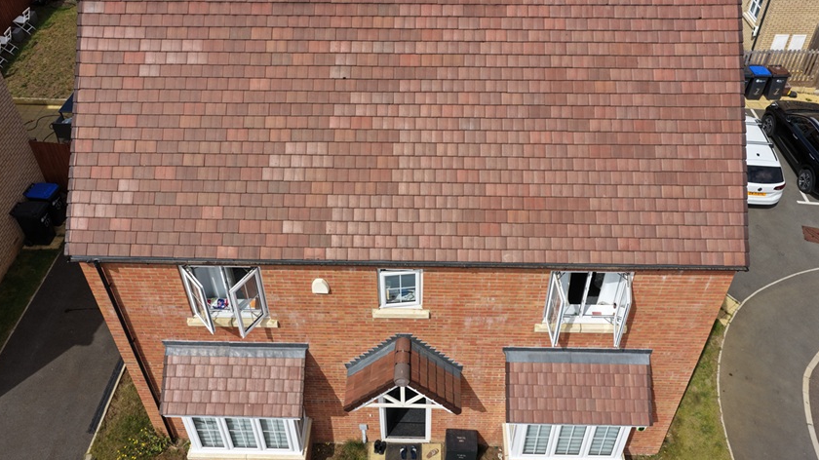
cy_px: 195
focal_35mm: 30
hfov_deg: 64.3
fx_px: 651
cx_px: 410
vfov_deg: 38.8
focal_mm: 14.45
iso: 125
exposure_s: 1/2000
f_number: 2.8
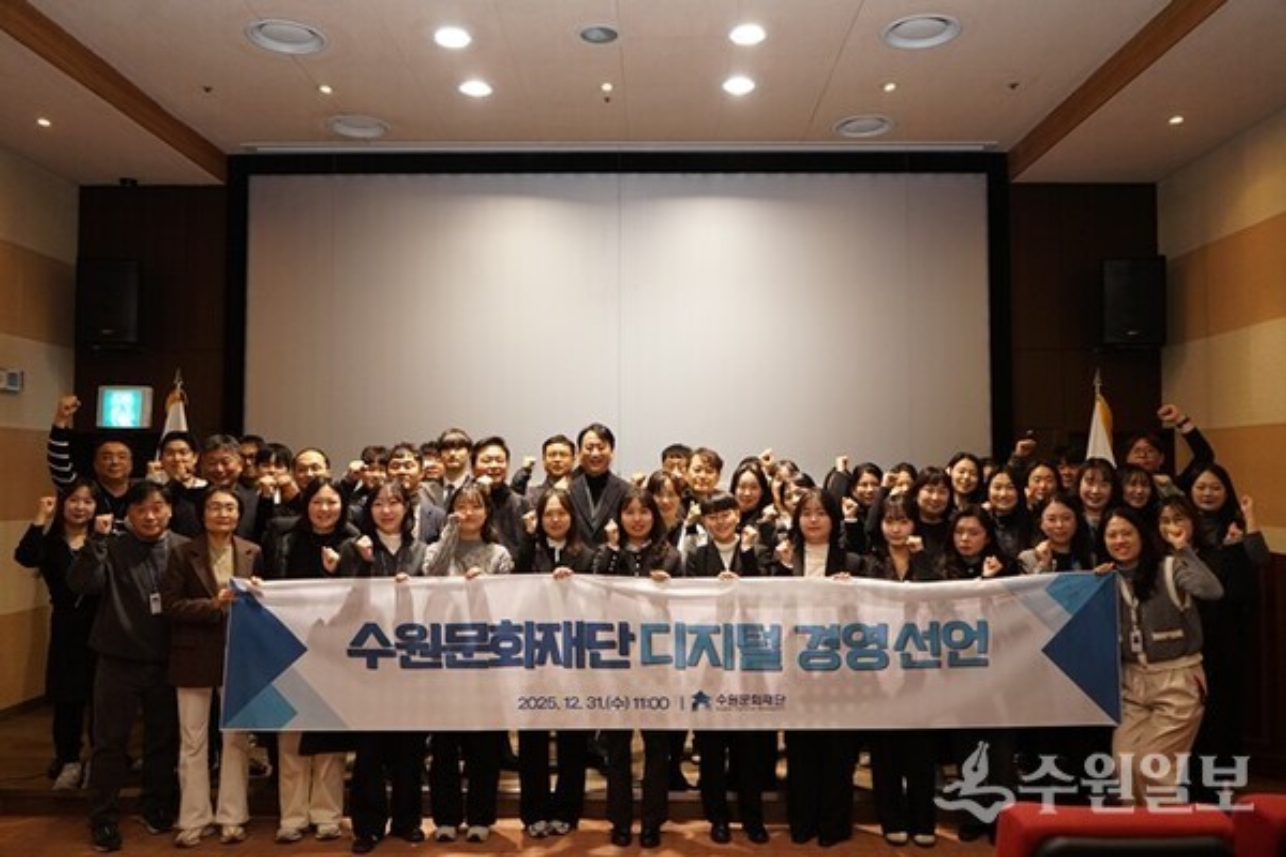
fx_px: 1000
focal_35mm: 28
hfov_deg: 65.5
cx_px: 643
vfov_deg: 46.4
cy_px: 428
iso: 1600
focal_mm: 28
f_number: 3.5
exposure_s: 1/160
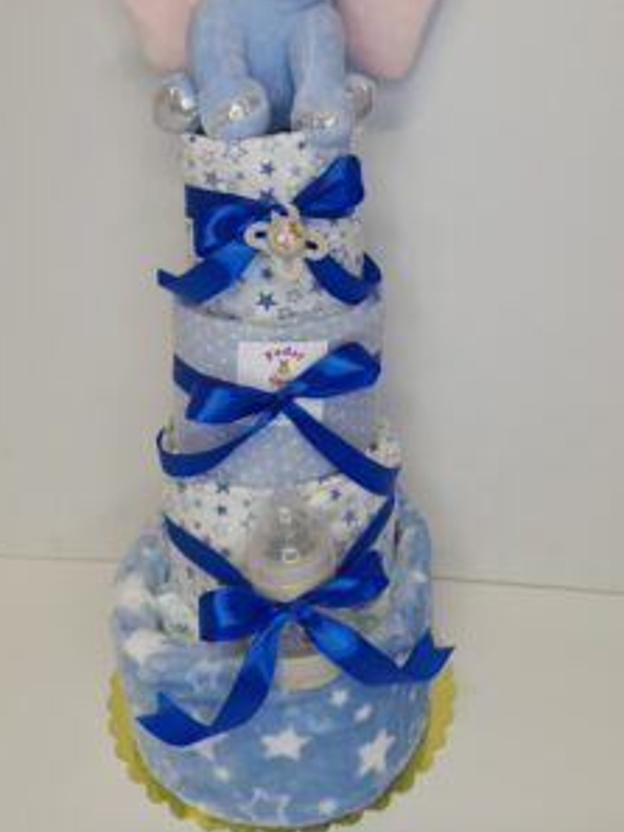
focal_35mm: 31
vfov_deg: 57.6
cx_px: 336
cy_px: 314
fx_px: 745
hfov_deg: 45.4
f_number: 1.8
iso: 50
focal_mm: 5.54
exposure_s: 1/50
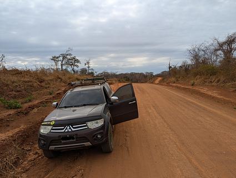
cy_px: 89
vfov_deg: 56.9
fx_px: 164
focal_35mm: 24
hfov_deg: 71.5
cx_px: 118
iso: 45
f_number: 1.85
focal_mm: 6.81
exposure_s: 1/1919
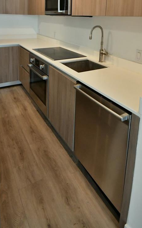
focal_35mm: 25
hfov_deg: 49.2
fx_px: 155
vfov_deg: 65.3
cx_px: 61
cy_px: 42
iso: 5000
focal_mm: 10
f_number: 6.3
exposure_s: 1/100
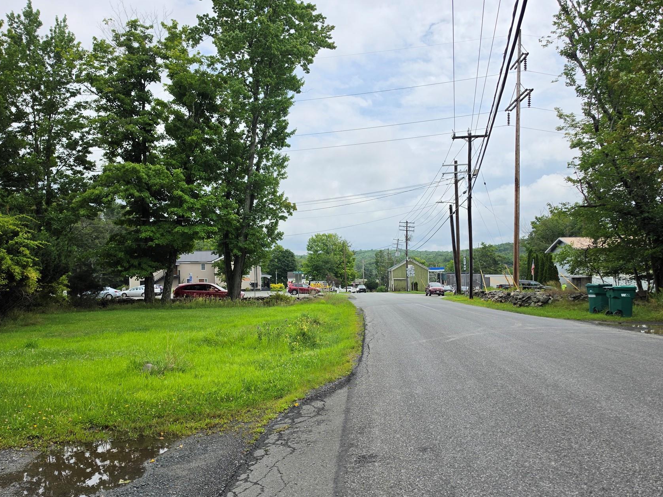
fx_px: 536
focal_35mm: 28
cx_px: 348
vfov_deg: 49.6
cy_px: 283
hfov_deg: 63.4
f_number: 1.4
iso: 50
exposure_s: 1/7939
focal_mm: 6.5
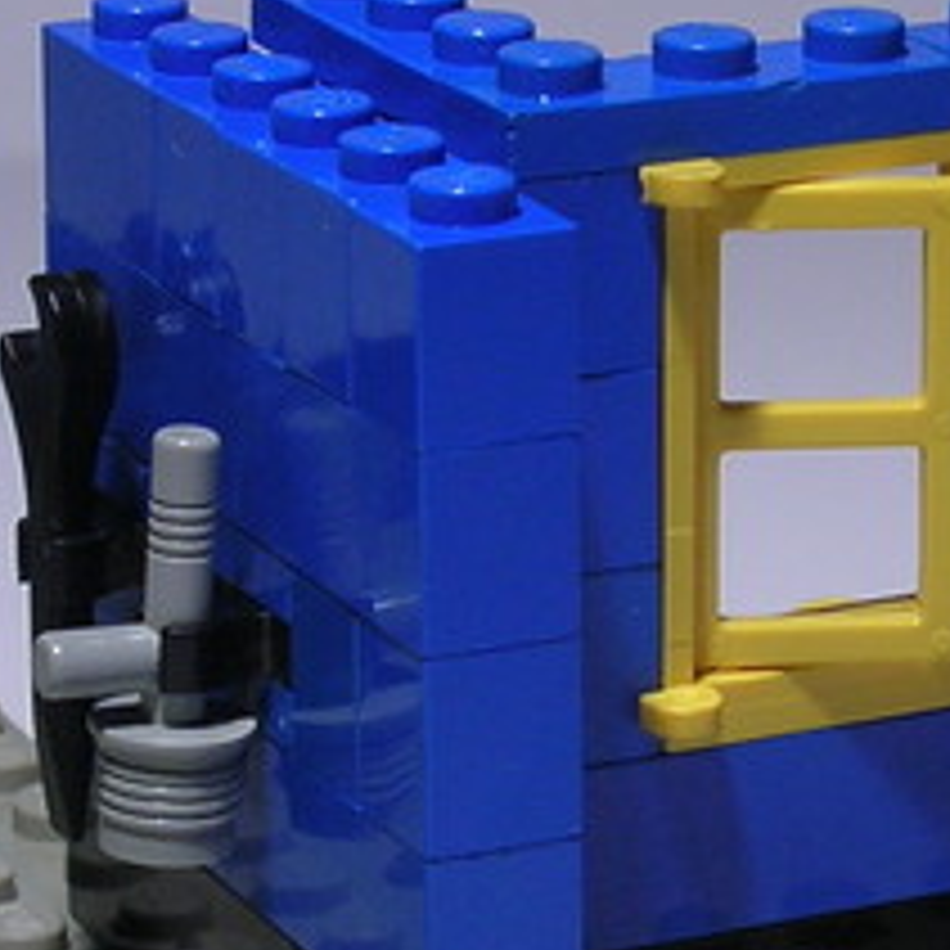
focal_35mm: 188
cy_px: 664
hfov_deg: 9.3
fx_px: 5837
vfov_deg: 9.3
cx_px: 720
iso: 50
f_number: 3.3
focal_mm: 8.4
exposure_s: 1/28.4
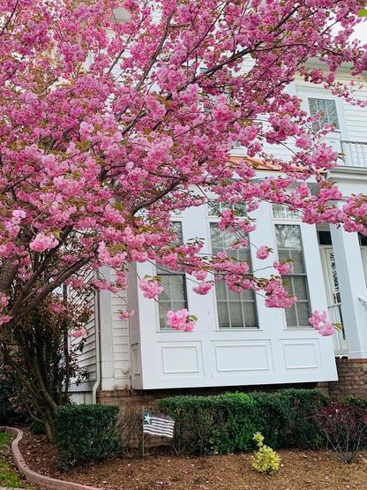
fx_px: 509
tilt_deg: +15.6
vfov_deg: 51.3
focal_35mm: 36
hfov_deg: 39.2
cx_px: 123
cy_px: 255
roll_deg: +2.6
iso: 100
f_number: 1.8
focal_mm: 4.25
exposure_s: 1/60
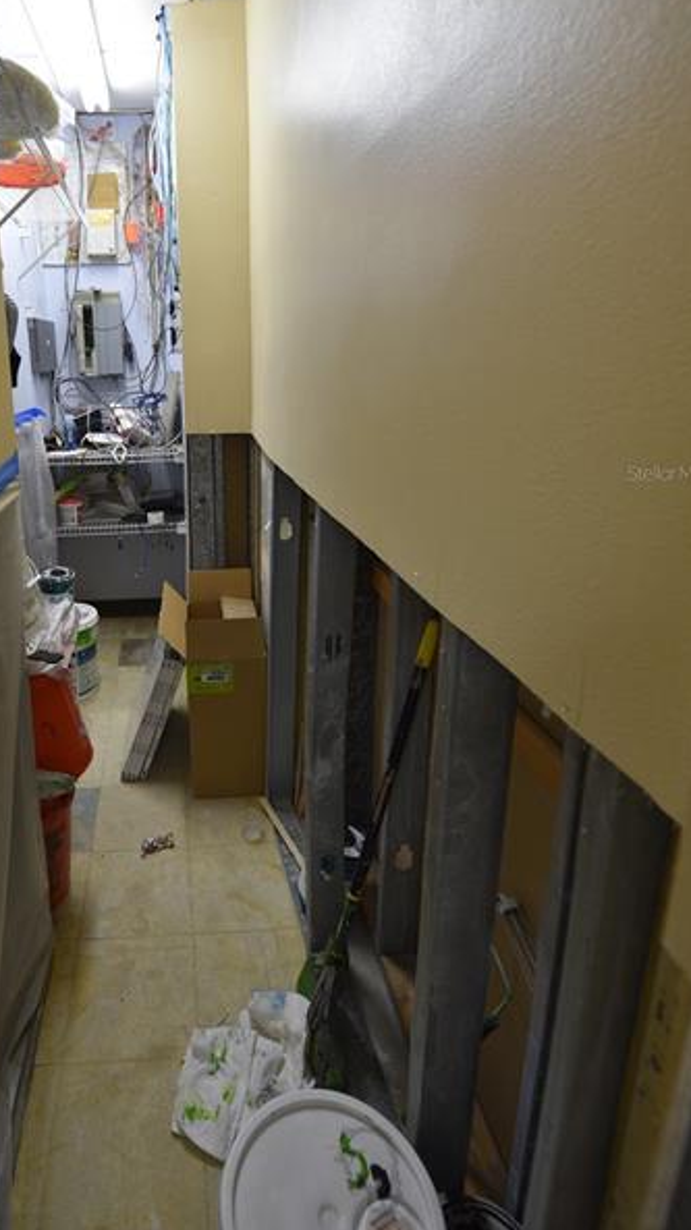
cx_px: 185
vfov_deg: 88.1
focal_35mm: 19
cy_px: 473
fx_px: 620
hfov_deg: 55.8
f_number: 4
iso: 400
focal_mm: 14
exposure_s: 1/60
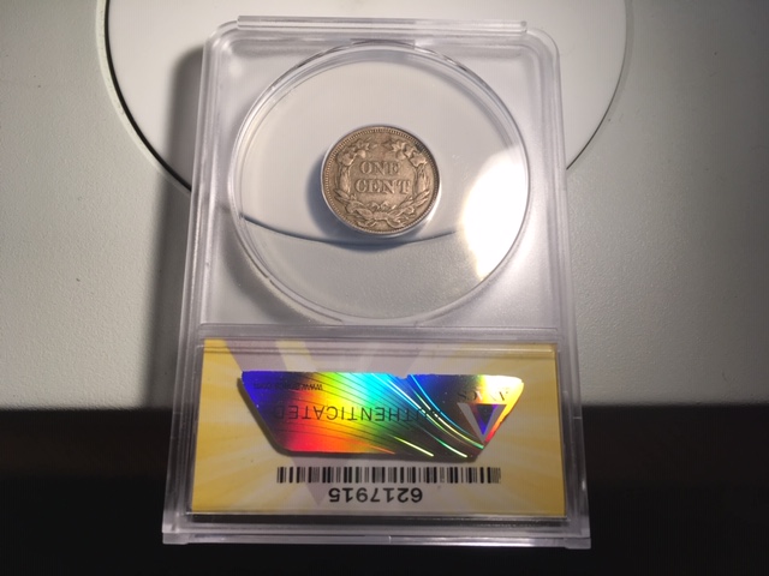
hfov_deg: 61.7
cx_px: 384
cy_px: 288
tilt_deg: -74.4
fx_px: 644
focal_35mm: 29
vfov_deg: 48.2
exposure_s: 1/120
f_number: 2.2
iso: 32
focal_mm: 4.15
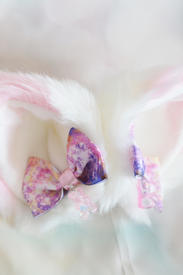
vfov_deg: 18.8
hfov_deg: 12.6
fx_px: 831
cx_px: 65
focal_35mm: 109
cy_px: 138
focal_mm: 48
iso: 400
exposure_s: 1/100
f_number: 5.3
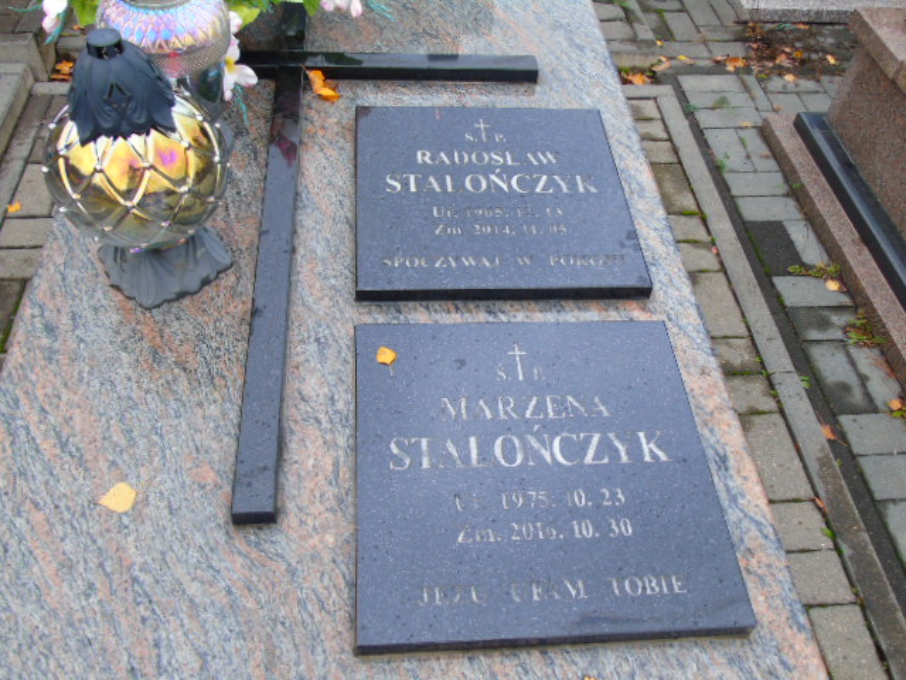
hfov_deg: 61.7
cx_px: 453
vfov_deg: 48.2
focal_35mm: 29
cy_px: 340
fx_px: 759
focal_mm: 5.2
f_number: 3.6
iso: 80
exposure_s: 1/30
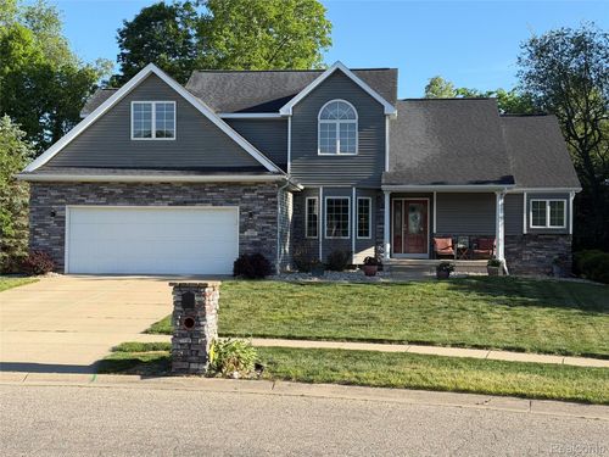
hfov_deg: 39.7
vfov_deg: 30.3
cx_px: 304
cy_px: 228
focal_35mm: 48
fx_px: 844
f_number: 1.78
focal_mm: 6.76
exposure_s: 1/1838
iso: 64
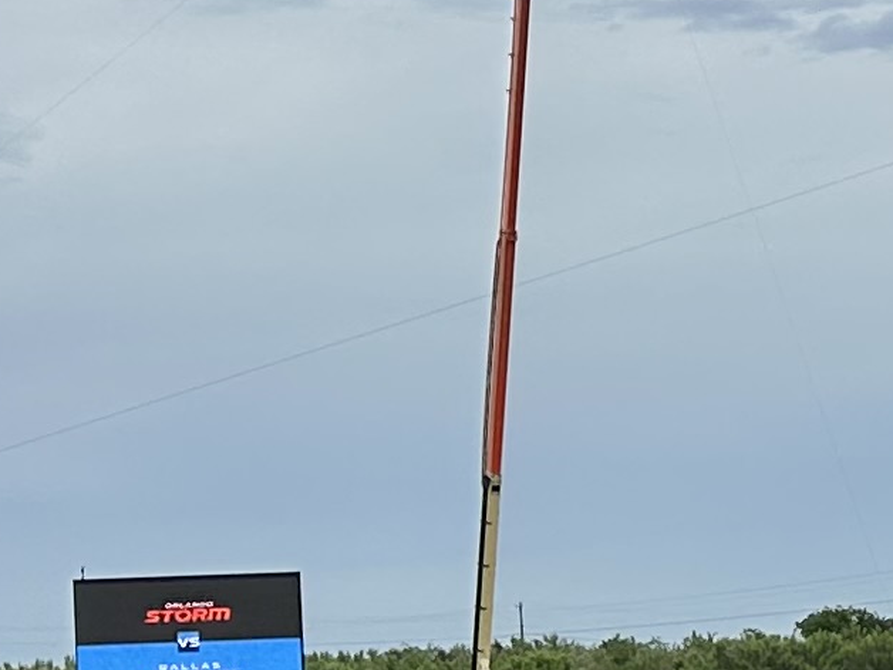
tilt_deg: +0.1
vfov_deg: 9.6
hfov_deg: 11.5
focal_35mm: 154
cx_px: 1799
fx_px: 3973
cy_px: 696
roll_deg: +2.2
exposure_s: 1/2732
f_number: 1.78
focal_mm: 6.86
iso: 80
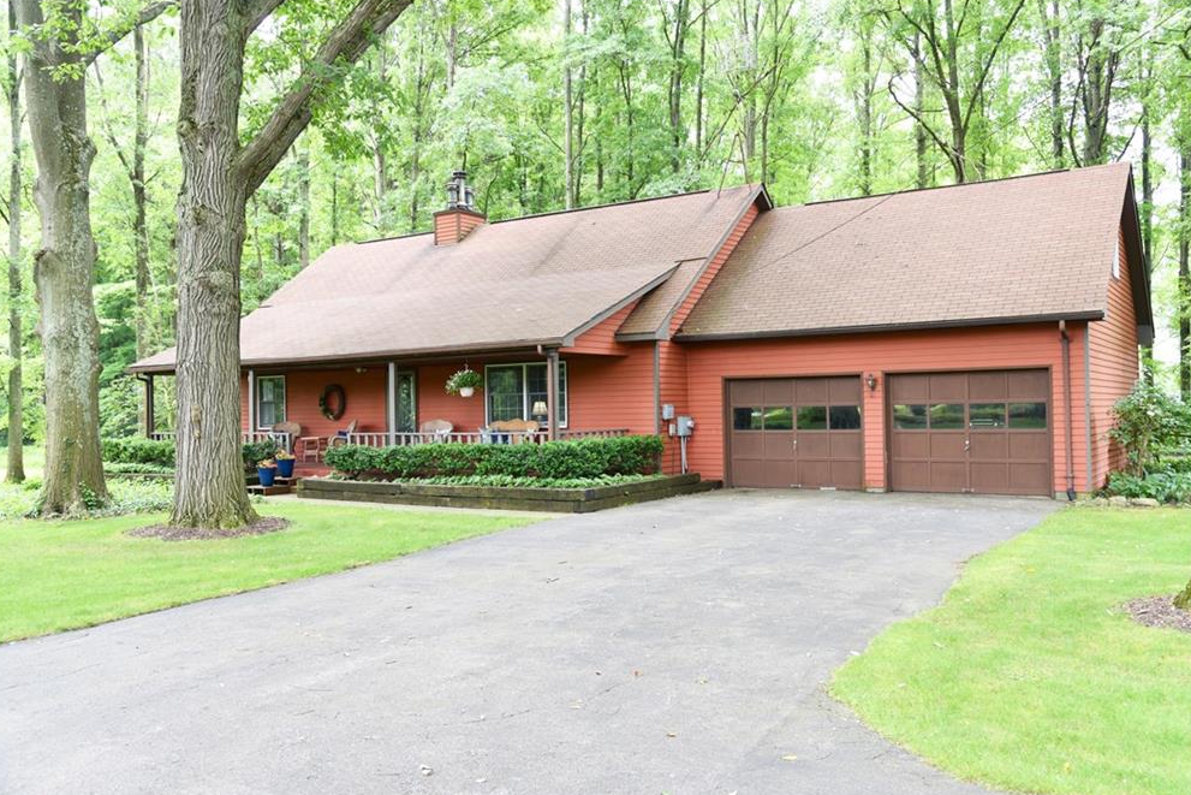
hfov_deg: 60.3
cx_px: 605
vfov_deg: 42.3
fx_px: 1026
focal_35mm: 31
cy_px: 393
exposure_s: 1/125
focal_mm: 30
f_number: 5.6
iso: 400
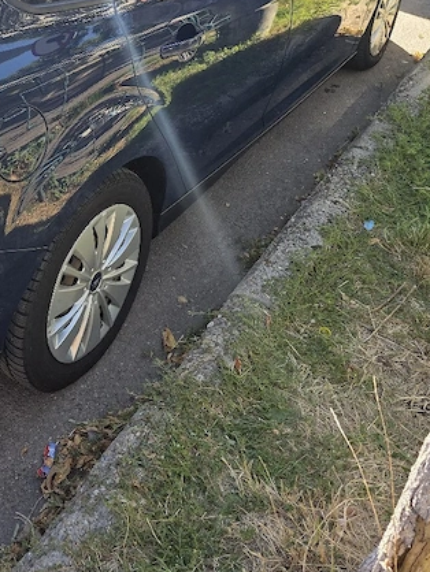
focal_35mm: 44
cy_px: 73
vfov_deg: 40.2
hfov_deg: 31.7
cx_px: 60
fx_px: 728
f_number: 1.7
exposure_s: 1/1429
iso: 80
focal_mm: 6.3
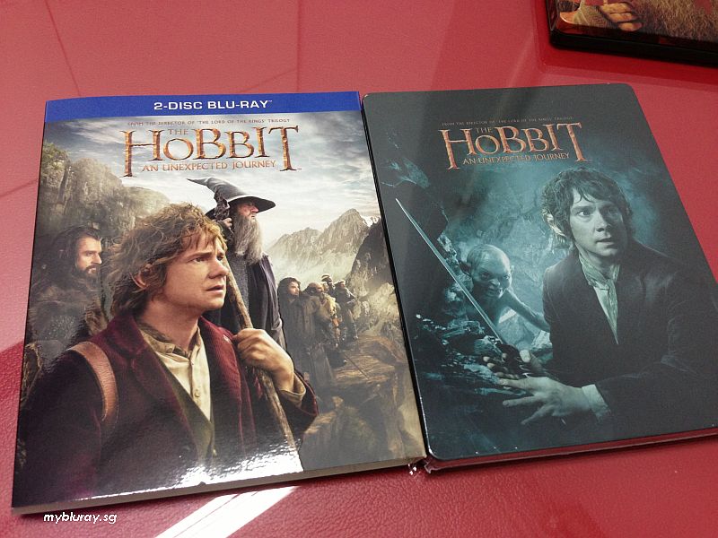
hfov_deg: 55.4
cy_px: 269
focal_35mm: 33
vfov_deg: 42.9
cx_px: 359
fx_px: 684
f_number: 2.4
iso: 125
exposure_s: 1/20
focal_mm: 4.13
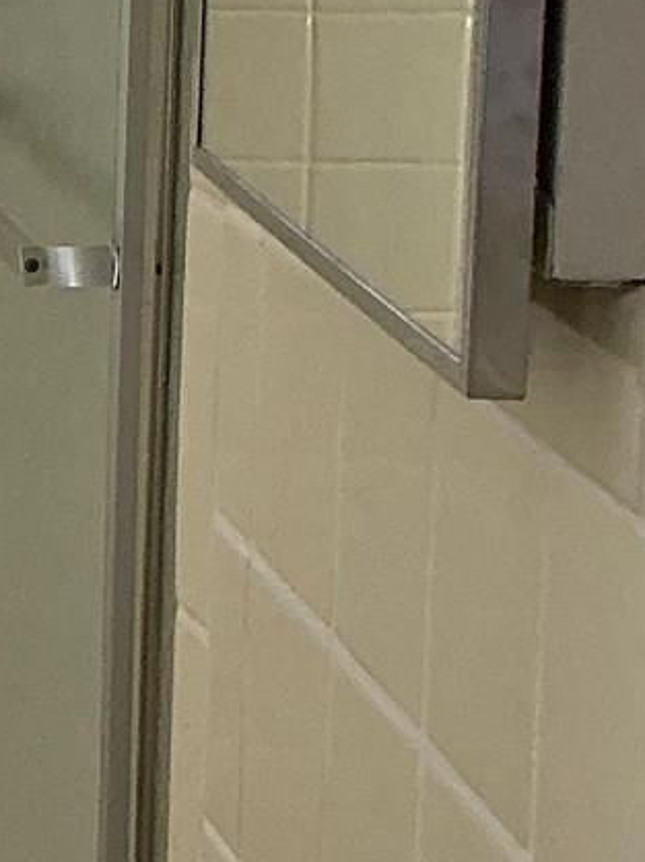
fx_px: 3979
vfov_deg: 12.3
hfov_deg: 8.2
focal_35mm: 160
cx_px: -1113
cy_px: 140
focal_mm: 3
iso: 64
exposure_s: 1/60
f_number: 1.8
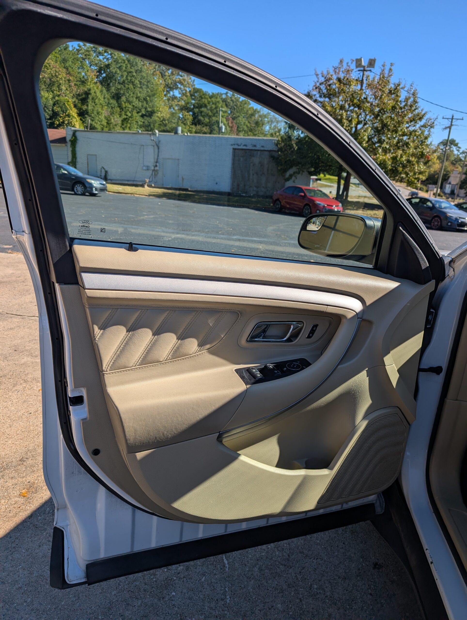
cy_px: 310
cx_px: 234
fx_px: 431
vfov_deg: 71.5
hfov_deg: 56.9
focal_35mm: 24
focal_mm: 6.9
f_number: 1.68
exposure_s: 1/1404
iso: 22
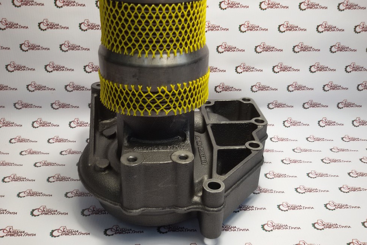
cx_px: 184
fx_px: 336
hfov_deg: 57.2
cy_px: 121
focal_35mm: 33
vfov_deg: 40.0
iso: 40
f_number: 2.4
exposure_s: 1/33
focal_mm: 2.93
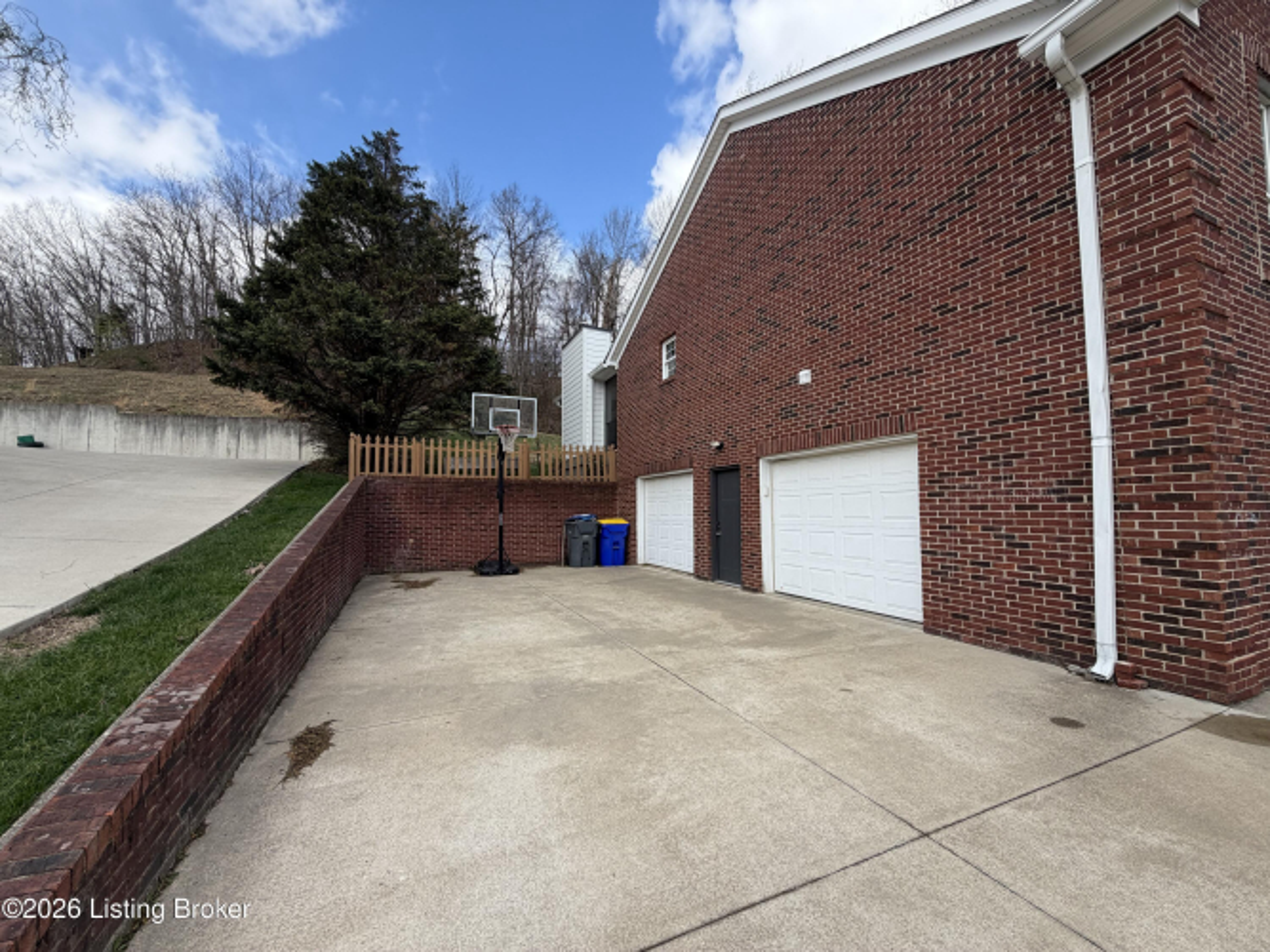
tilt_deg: +3.5
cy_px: 476
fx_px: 514
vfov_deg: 85.7
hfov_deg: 102.1
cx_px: 635
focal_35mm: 14
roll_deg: -0.2
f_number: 2.2
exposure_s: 1/709
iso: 40
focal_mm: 2.22
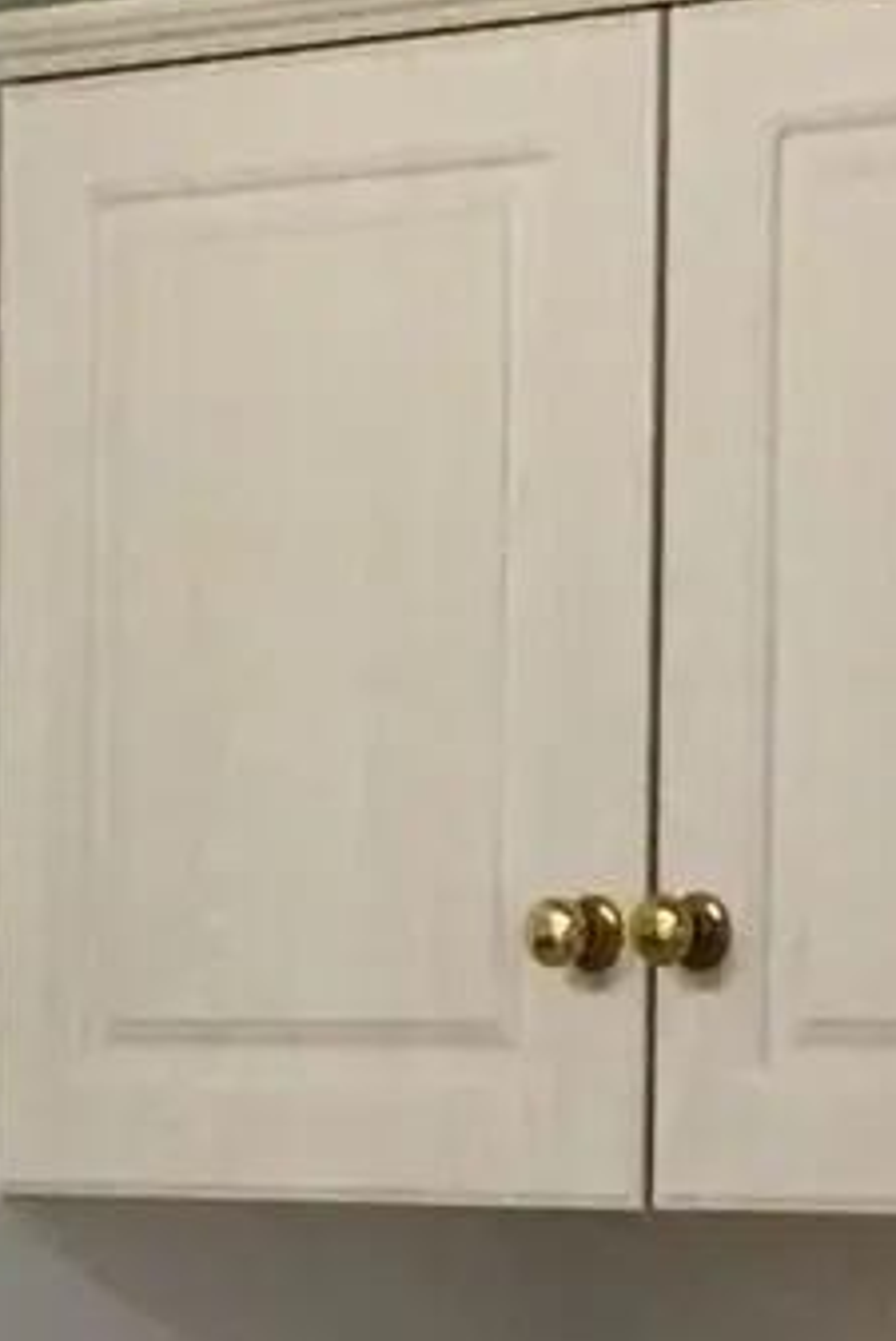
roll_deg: -0.5
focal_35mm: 229
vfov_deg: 8.9
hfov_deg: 5.8
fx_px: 8540
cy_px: 1222
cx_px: -1063
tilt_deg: -0.8
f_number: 2.2
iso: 50
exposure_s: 1/33
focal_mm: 4.15
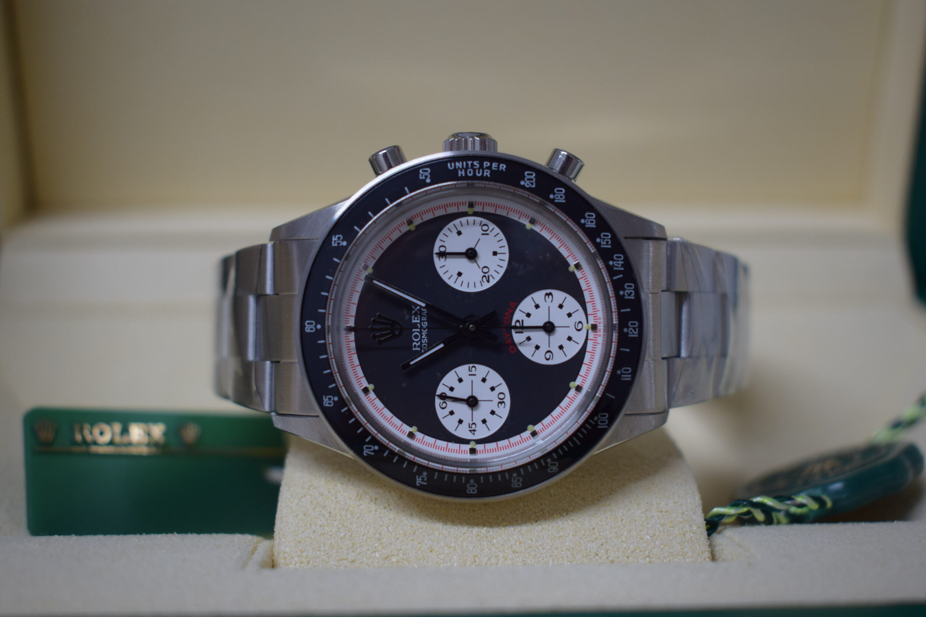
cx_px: 466
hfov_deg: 38.2
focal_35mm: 52
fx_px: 1337
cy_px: 315
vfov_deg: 26.0
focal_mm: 34
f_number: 4.5
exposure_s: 1/60
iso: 400
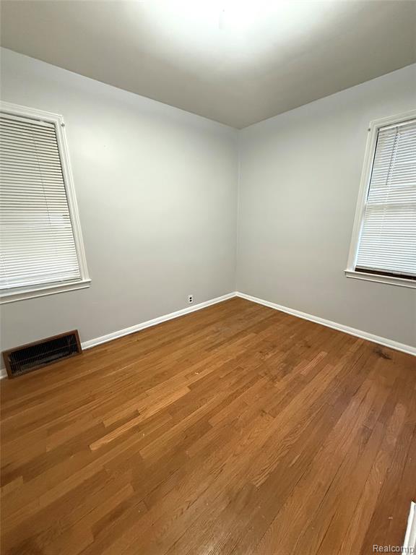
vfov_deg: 102.1
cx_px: 208
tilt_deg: -14.5
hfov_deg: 85.7
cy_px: 278
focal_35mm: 14
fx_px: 224
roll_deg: -0.4
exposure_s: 1/60
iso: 640
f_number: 2.2
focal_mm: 2.22
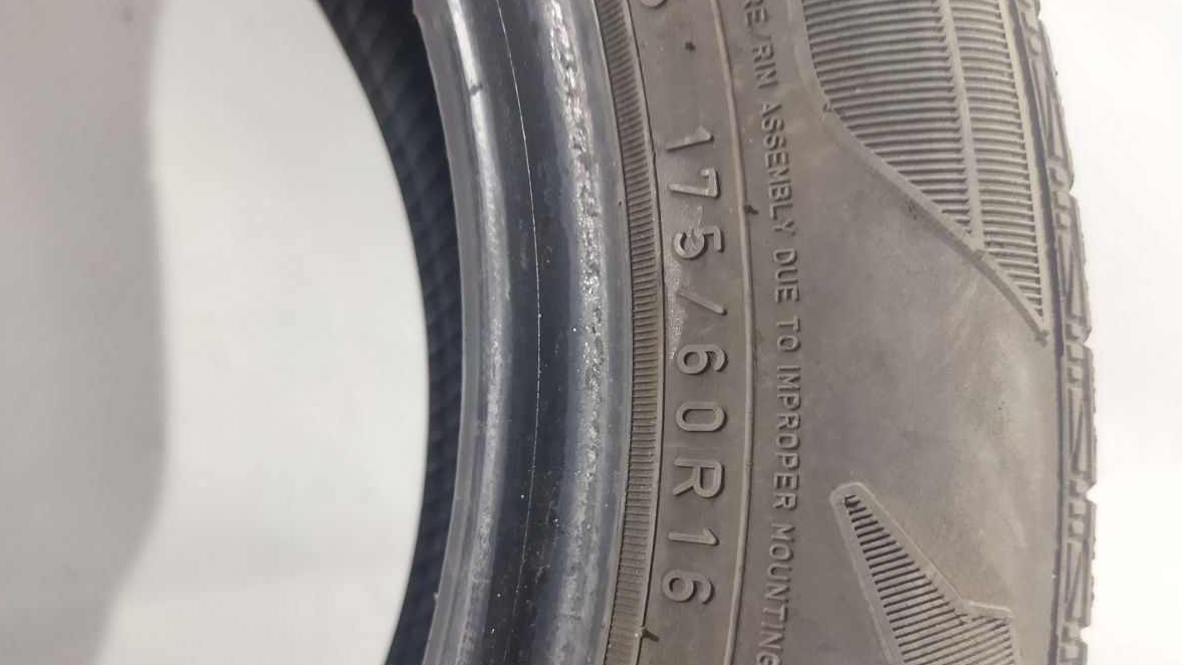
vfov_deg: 38.7
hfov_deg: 64.3
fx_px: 940
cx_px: 593
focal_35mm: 30
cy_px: 409
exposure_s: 1/25
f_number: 1.79
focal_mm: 4.71
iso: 288
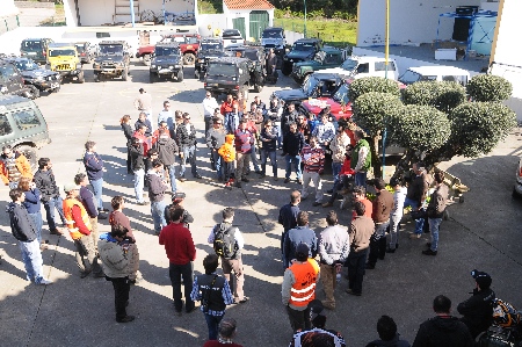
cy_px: 174
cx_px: 261
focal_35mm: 32
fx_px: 456
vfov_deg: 41.6
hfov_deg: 59.5
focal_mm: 21
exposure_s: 1/500
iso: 400
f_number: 5.6
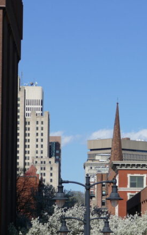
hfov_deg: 7.0
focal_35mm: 187
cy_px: 172
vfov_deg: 11.2
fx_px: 1198
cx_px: 94
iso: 125
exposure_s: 1/2000
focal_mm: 28.55
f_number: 3.7
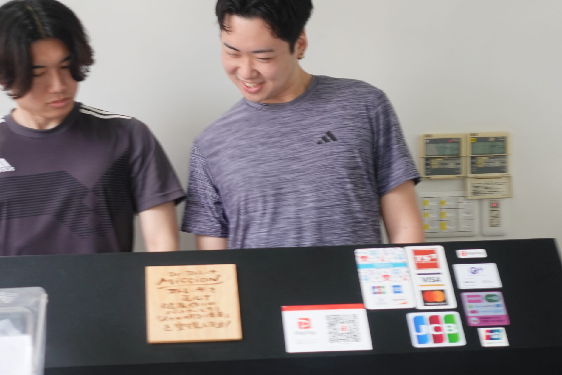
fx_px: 1187
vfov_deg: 17.9
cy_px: 135
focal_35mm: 76
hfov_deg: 26.6
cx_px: 223
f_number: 2.8
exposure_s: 1/60
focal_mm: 20.9
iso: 160
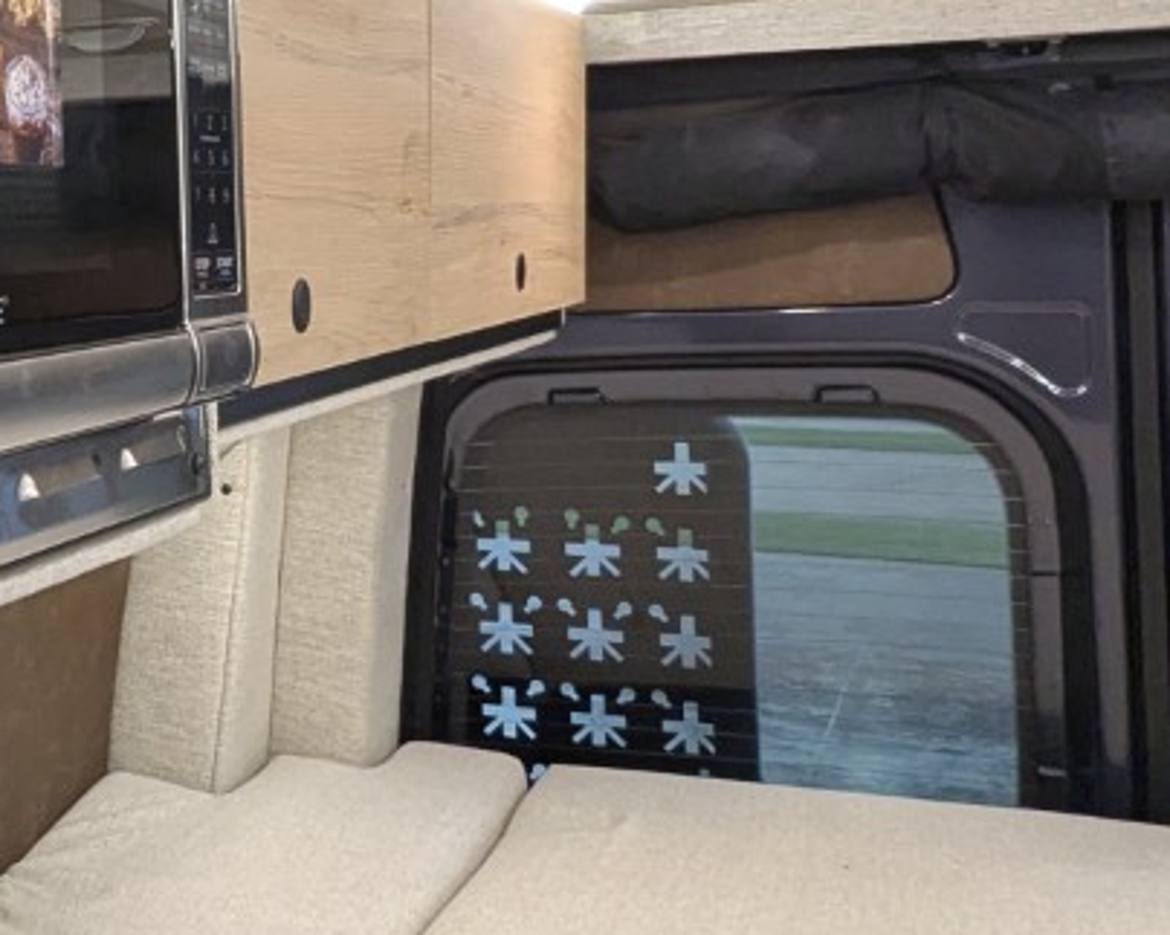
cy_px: 168
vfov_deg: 27.5
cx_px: -190
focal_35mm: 54
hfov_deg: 30.2
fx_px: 1869
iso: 298
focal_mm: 2.35
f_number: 2.2
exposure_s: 1/60.7
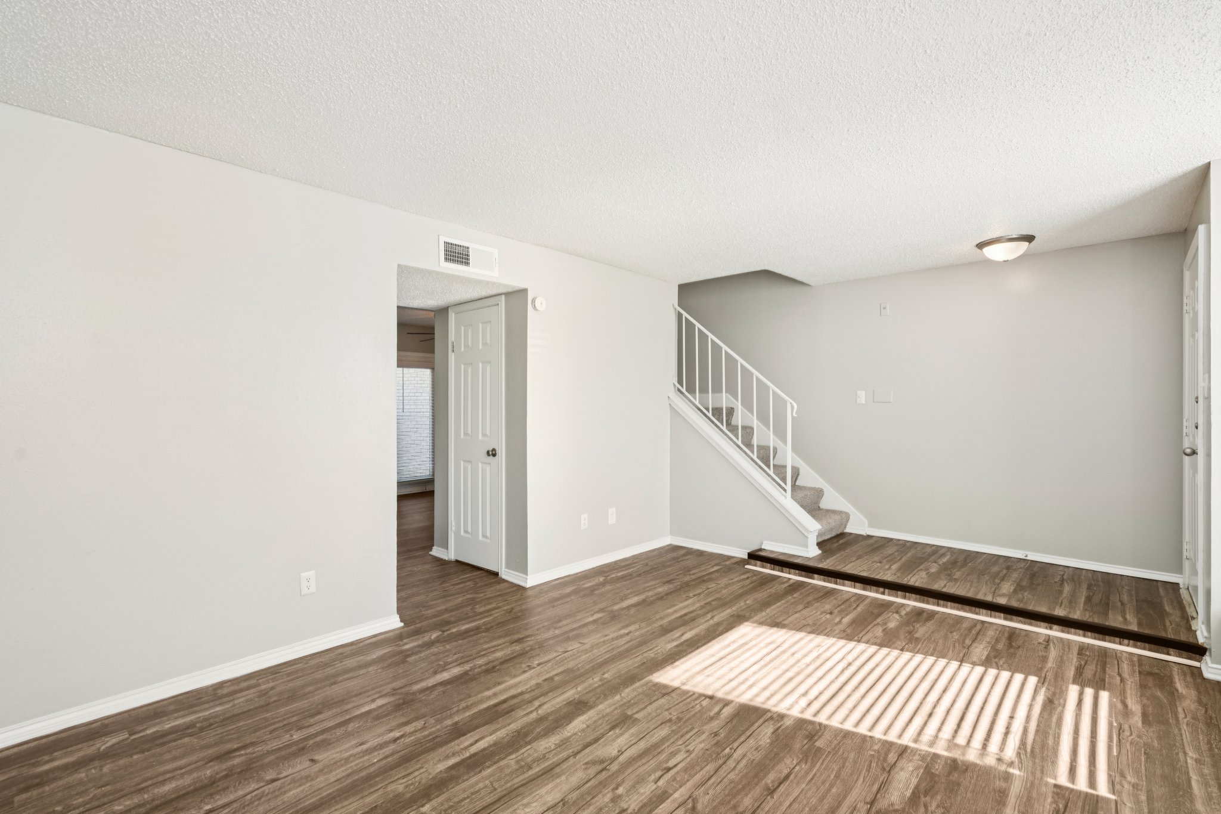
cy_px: 407
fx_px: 543
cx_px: 610
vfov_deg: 73.7
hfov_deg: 96.7
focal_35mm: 16
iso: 125
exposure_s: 1/30
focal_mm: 16
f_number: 8
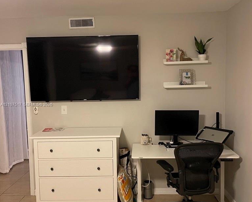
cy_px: 105
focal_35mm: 34
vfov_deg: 43.3
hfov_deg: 52.8
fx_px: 254
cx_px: 126
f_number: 1.6
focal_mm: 4.2
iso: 640
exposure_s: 1/40
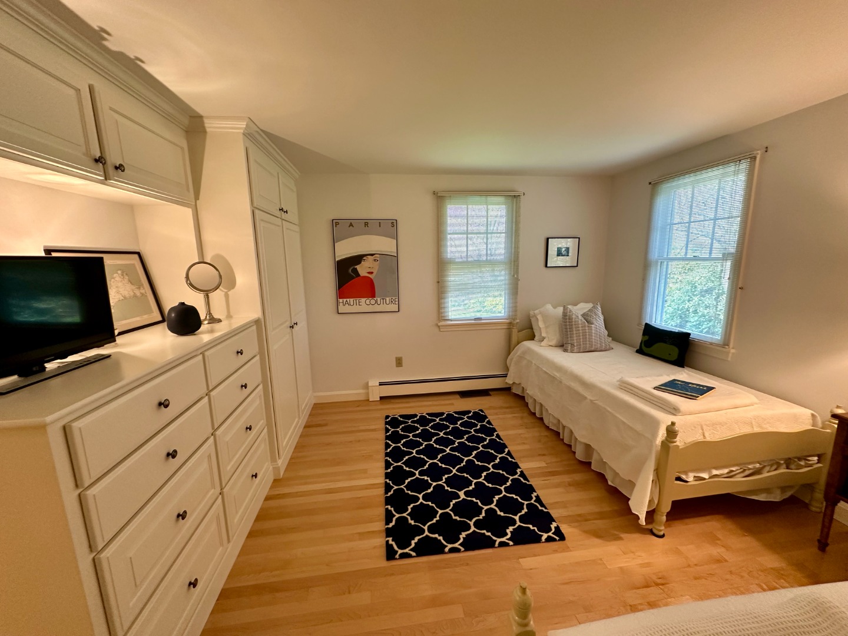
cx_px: 424
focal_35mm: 14
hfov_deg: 102.1
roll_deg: +0.5
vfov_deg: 85.7
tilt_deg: -9.6
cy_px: 318
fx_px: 343
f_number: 2.2
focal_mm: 2.22
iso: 200
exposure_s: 1/60
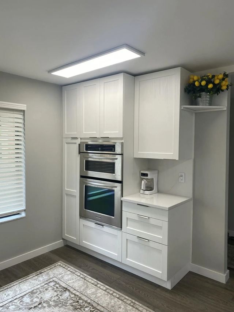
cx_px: 117
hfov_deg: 53.1
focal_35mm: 26
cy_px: 156
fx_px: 234
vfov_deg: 67.3
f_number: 1.8
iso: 50
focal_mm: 4.25
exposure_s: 1/120
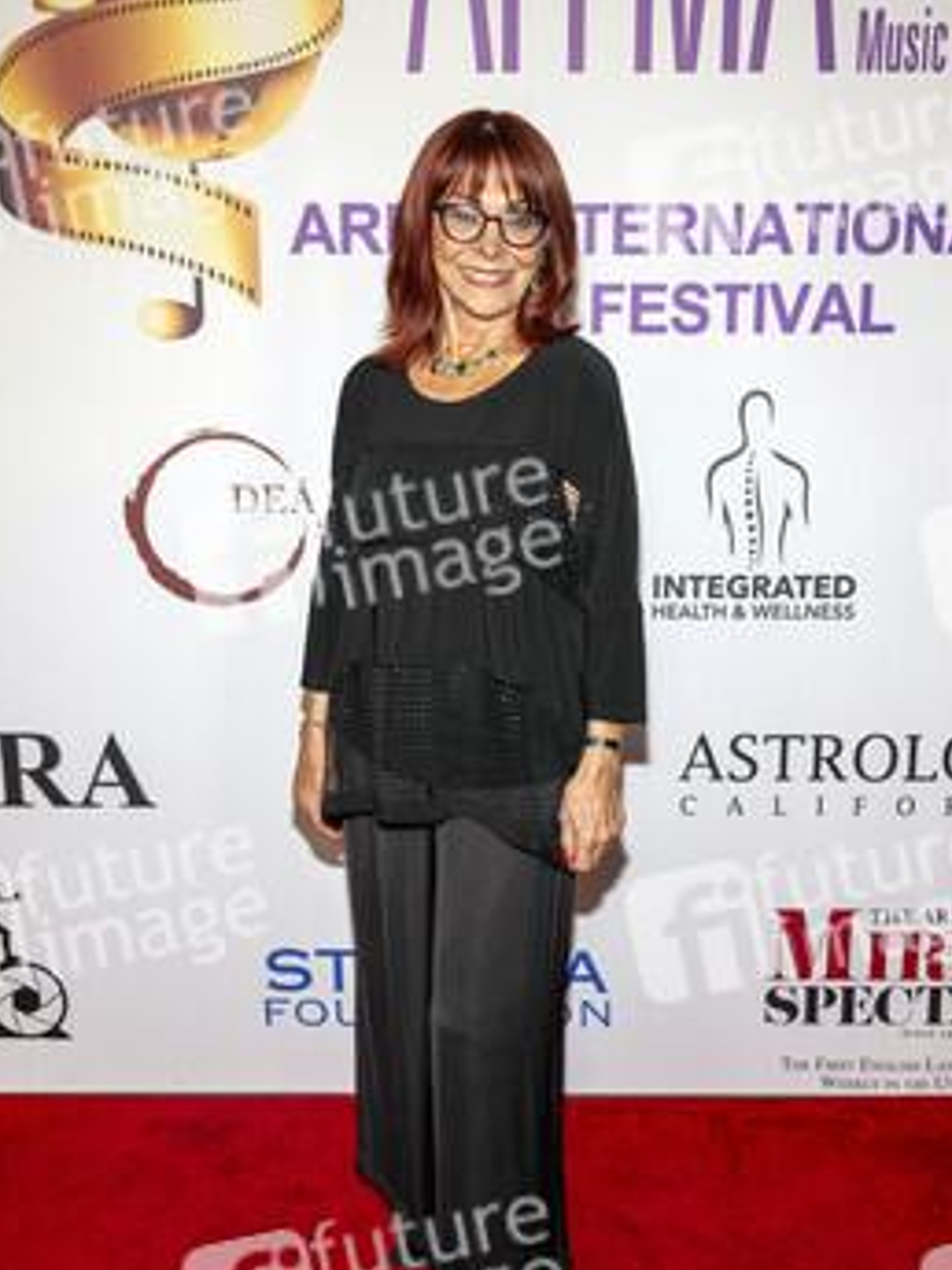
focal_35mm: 39
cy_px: 731
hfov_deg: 37.2
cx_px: 480
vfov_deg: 48.2
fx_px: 1414
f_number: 6.3
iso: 800
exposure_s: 1/200
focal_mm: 34.5
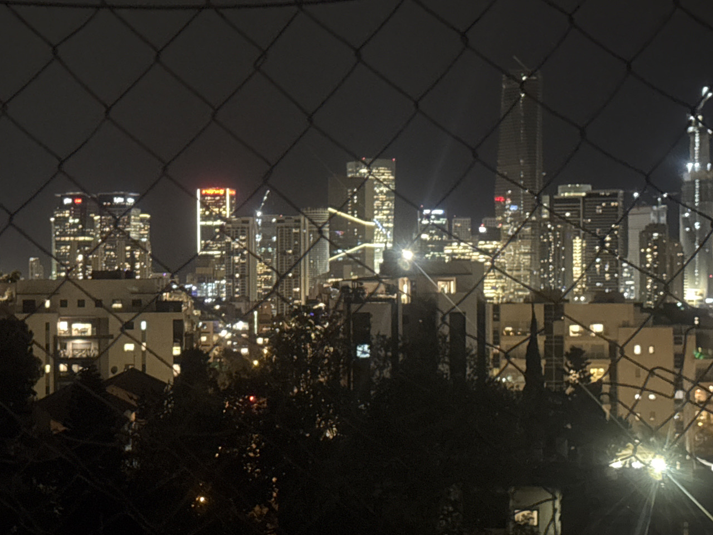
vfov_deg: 19.6
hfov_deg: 25.9
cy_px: 262
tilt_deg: -0.1
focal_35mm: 75
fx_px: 1545
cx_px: 267
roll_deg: +0.4
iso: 1600
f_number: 1.78
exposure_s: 1/15
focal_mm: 6.76
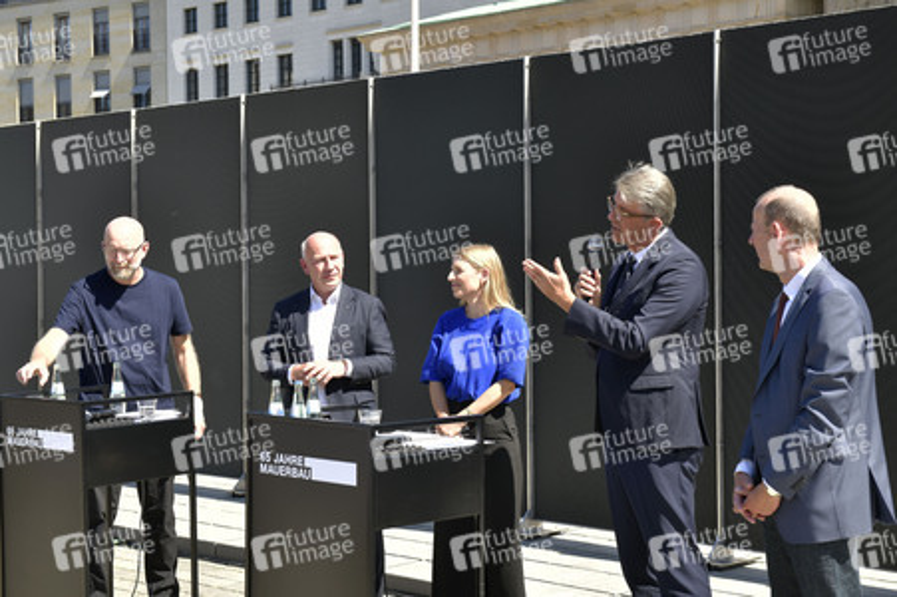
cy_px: 298
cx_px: 448
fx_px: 1444
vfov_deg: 23.3
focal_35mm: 58
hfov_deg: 34.5
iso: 160
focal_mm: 58
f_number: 8
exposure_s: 1/160
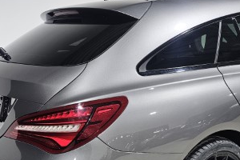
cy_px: 131
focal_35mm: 51
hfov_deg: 38.1
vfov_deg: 25.9
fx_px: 340
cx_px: 174
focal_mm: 6.3
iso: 160
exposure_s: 1/100
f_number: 1.7
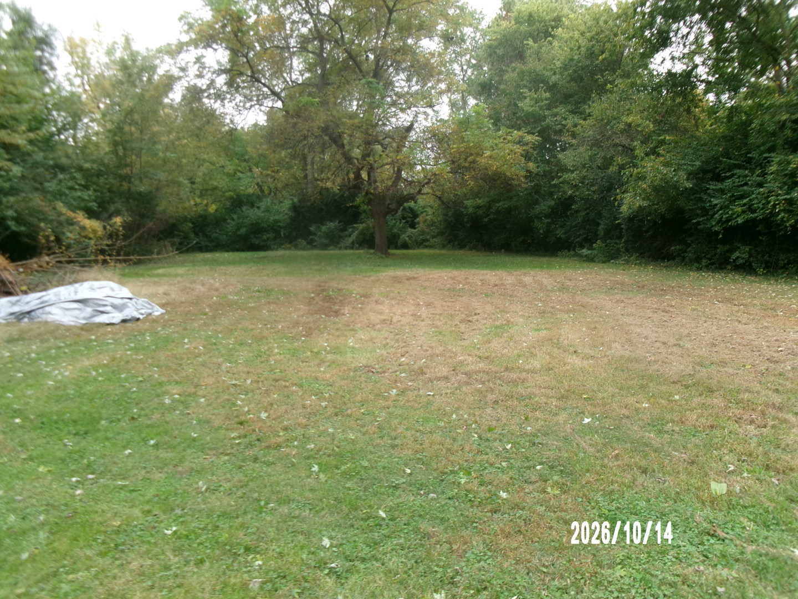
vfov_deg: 49.7
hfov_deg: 63.4
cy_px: 300
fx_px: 645
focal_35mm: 28
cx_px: 399
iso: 100
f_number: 3.9
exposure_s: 1/105
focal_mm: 5.1
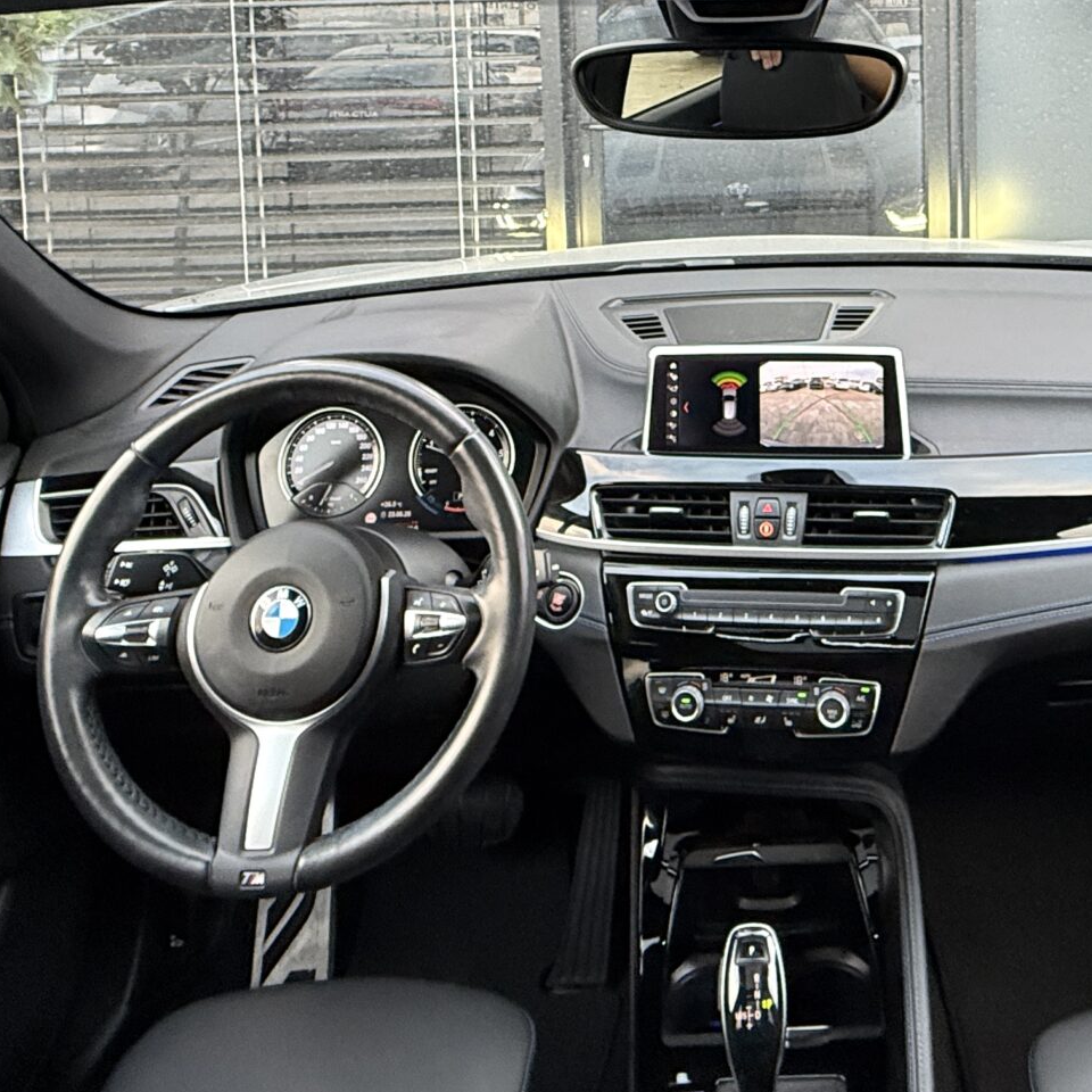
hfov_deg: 48.6
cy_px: 108
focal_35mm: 33
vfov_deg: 45.1
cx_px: 759
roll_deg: +1.9
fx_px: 1178
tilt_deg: -1.9
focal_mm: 2.22
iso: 320
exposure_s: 1/51
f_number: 2.2
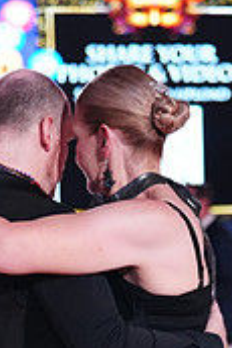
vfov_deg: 8.6
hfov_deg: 5.8
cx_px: 96
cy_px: 494
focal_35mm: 236
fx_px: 2277
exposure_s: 1/500
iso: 2000
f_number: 2.8
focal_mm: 70
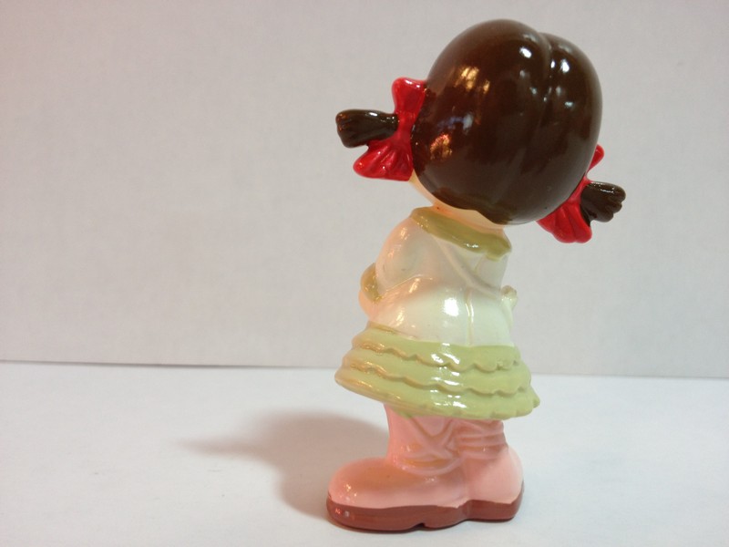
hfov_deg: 52.6
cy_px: 274
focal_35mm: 35
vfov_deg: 40.7
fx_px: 737
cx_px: 364
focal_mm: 4.28
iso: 64
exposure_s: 1/25
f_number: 2.4
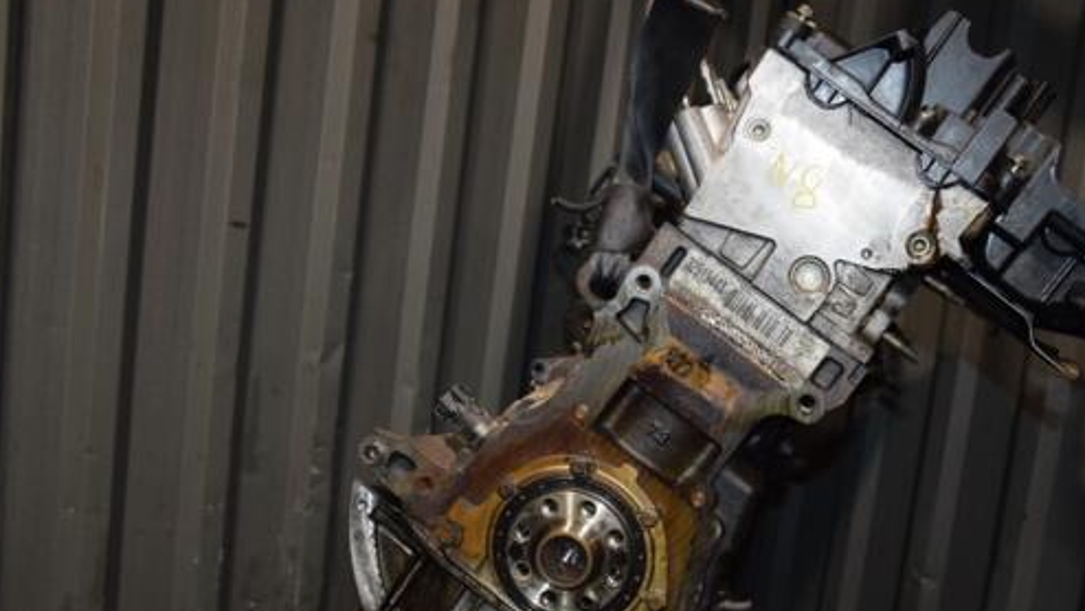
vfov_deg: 28.3
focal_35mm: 42
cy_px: 380
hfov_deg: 48.2
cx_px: 611
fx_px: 1208
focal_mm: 22
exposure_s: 1/60
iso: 800
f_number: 5
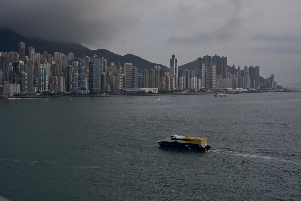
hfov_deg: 54.4
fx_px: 293
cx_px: 150
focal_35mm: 35
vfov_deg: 37.9
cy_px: 100
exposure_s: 1/2400
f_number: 3.2
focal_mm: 23
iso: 125
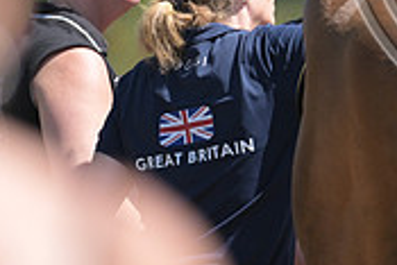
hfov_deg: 1.6
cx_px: 547
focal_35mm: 1327
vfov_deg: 1.0
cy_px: -121
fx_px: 14646
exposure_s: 1/1250
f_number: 5
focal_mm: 400
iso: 450
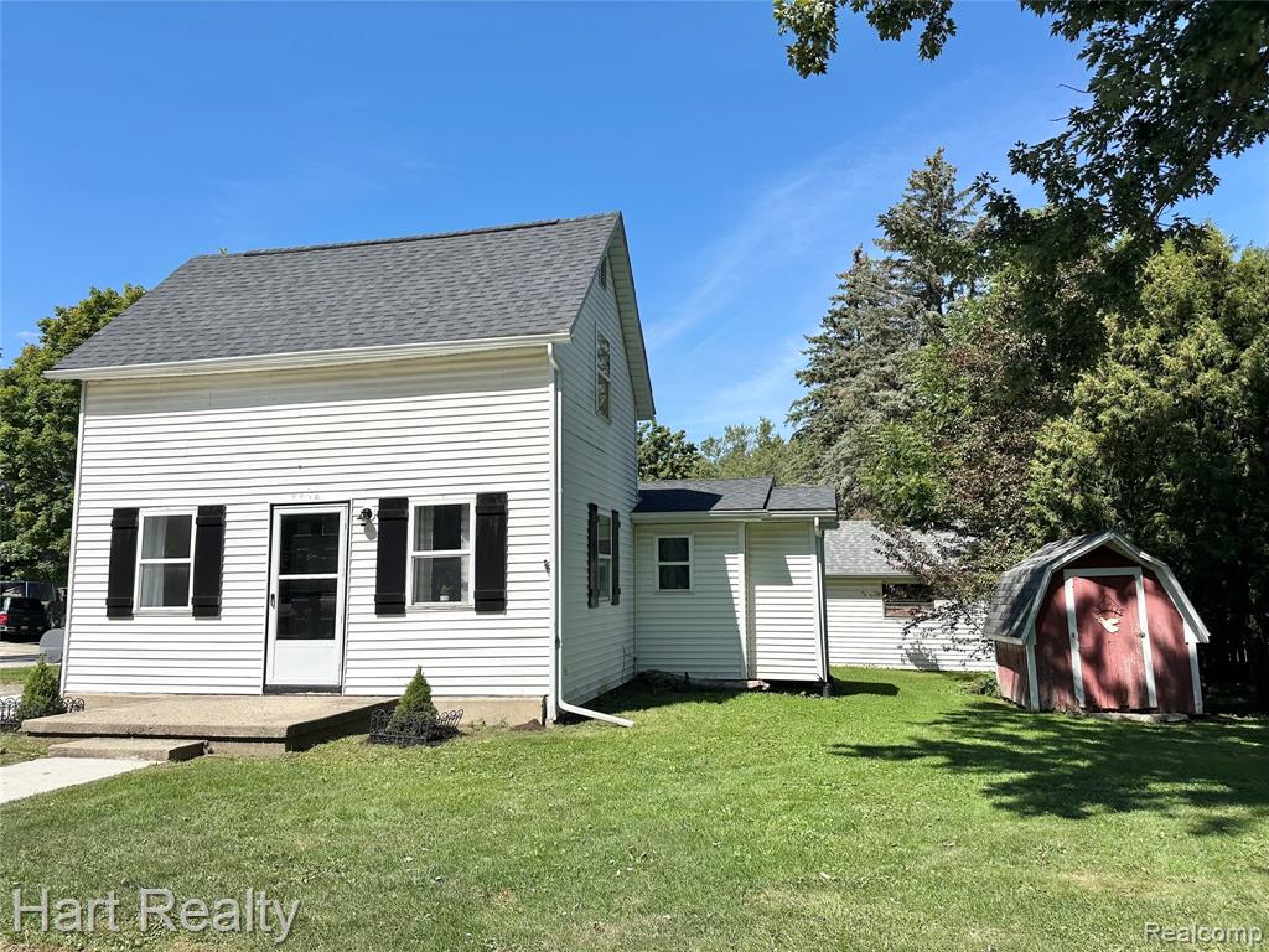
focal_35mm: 24
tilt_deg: +8.4
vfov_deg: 56.8
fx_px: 880
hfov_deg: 71.6
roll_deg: -0.4
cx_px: 634
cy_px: 476
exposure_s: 1/6623
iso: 80
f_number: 1.78
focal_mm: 6.86
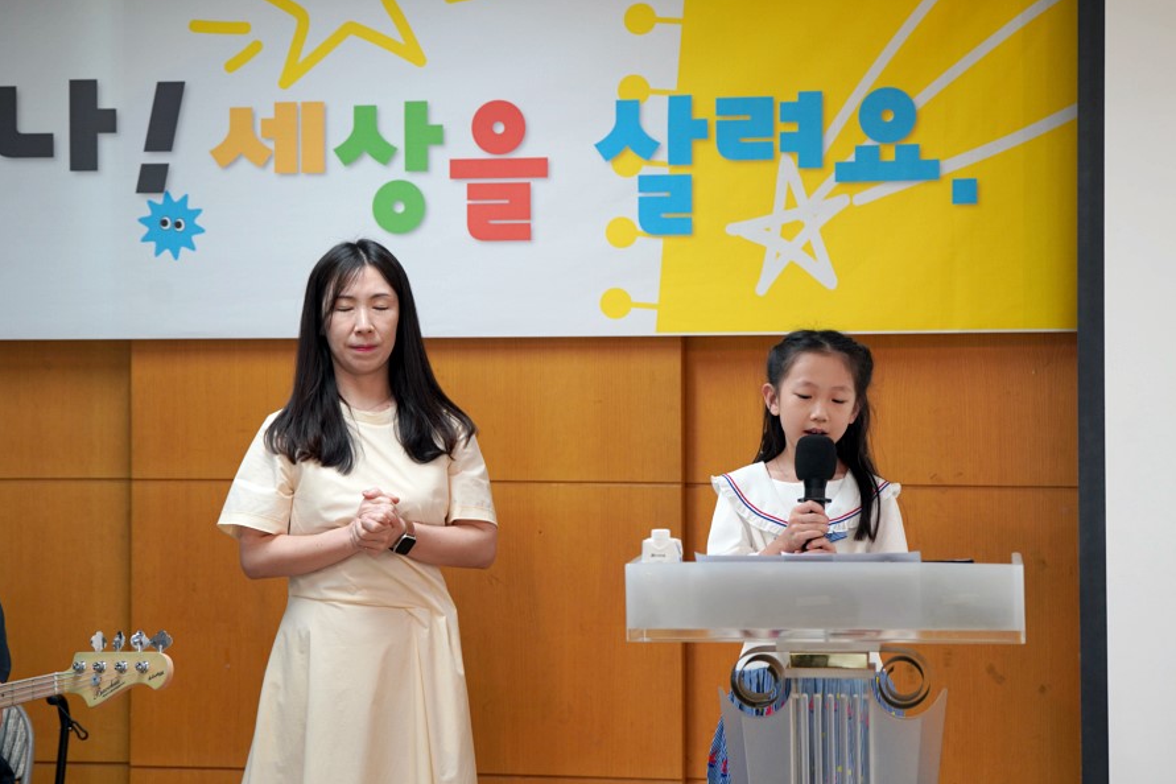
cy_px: 389
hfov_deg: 21.2
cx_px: 591
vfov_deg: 14.3
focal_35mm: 96
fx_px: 3136
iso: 800
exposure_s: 1/160
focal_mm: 95
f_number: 4
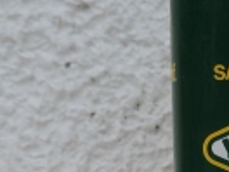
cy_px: 254
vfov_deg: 12.9
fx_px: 721
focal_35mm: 109
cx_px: 304
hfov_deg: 16.9
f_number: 3
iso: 80
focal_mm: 4.3
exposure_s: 1/400
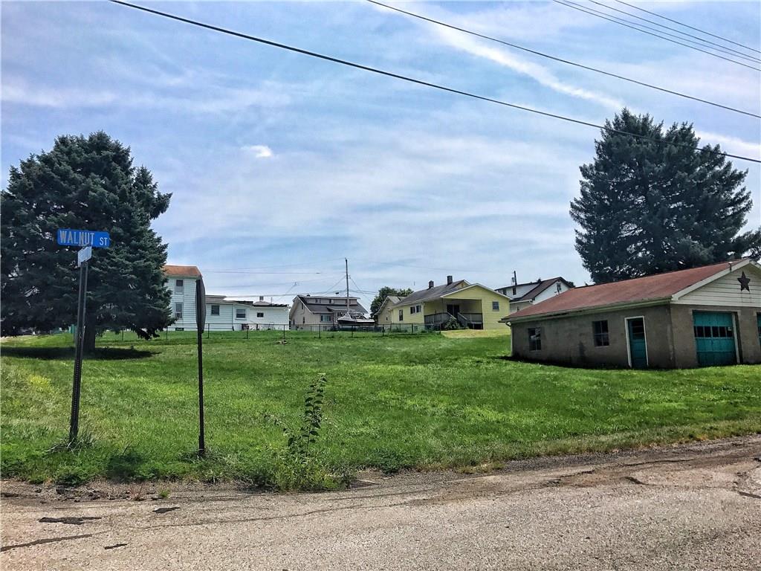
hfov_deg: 63.4
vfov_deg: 49.7
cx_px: 380
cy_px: 286
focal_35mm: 28
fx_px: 616
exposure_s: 1/4566
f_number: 1.8
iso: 20
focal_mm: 3.99
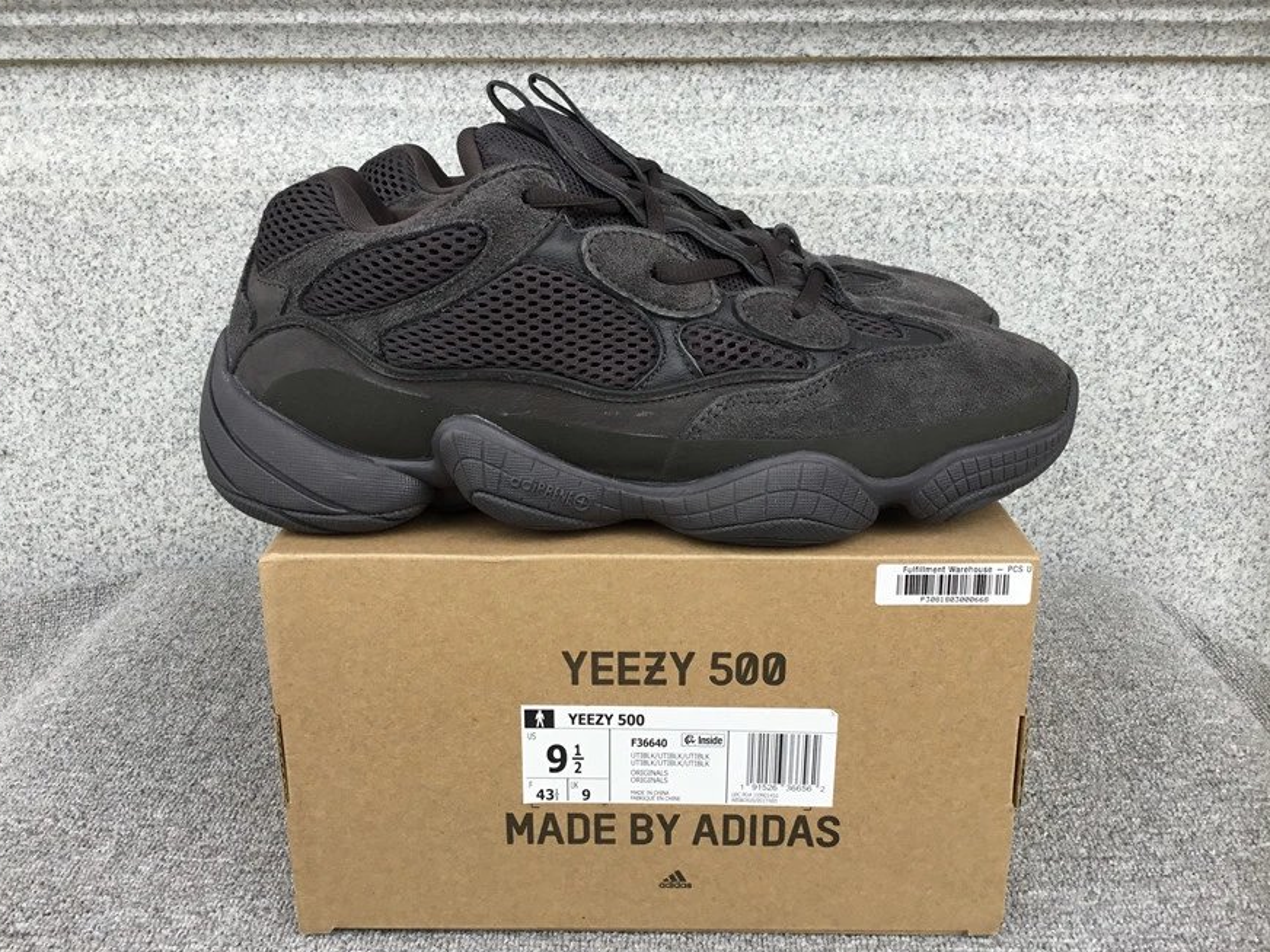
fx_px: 1174
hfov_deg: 56.8
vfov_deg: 44.2
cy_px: 465
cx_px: 634
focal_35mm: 32
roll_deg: +0.8
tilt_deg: -19.0
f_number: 2.4
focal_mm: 3.3
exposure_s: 1/217
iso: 25
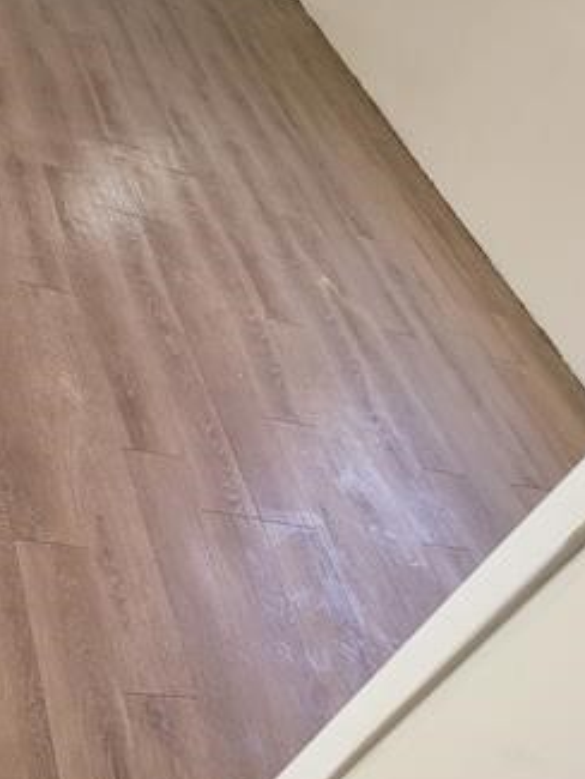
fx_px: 1081
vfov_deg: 39.3
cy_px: 499
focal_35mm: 48
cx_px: 110
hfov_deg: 29.5
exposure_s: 1/119
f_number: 1.8
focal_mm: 5.4
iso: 160
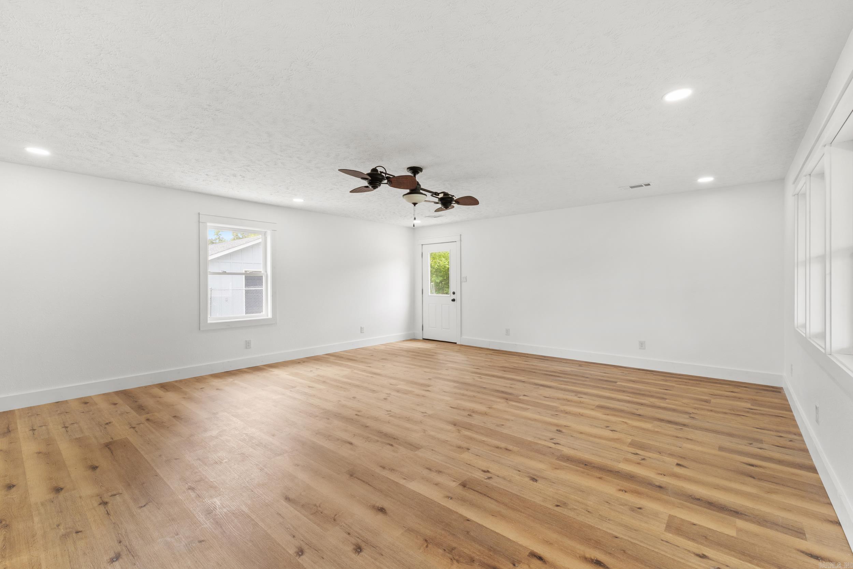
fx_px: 355
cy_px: 284
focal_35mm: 15
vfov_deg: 77.3
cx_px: 426
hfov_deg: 100.4
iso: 200
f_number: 9
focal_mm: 10
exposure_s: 1/4
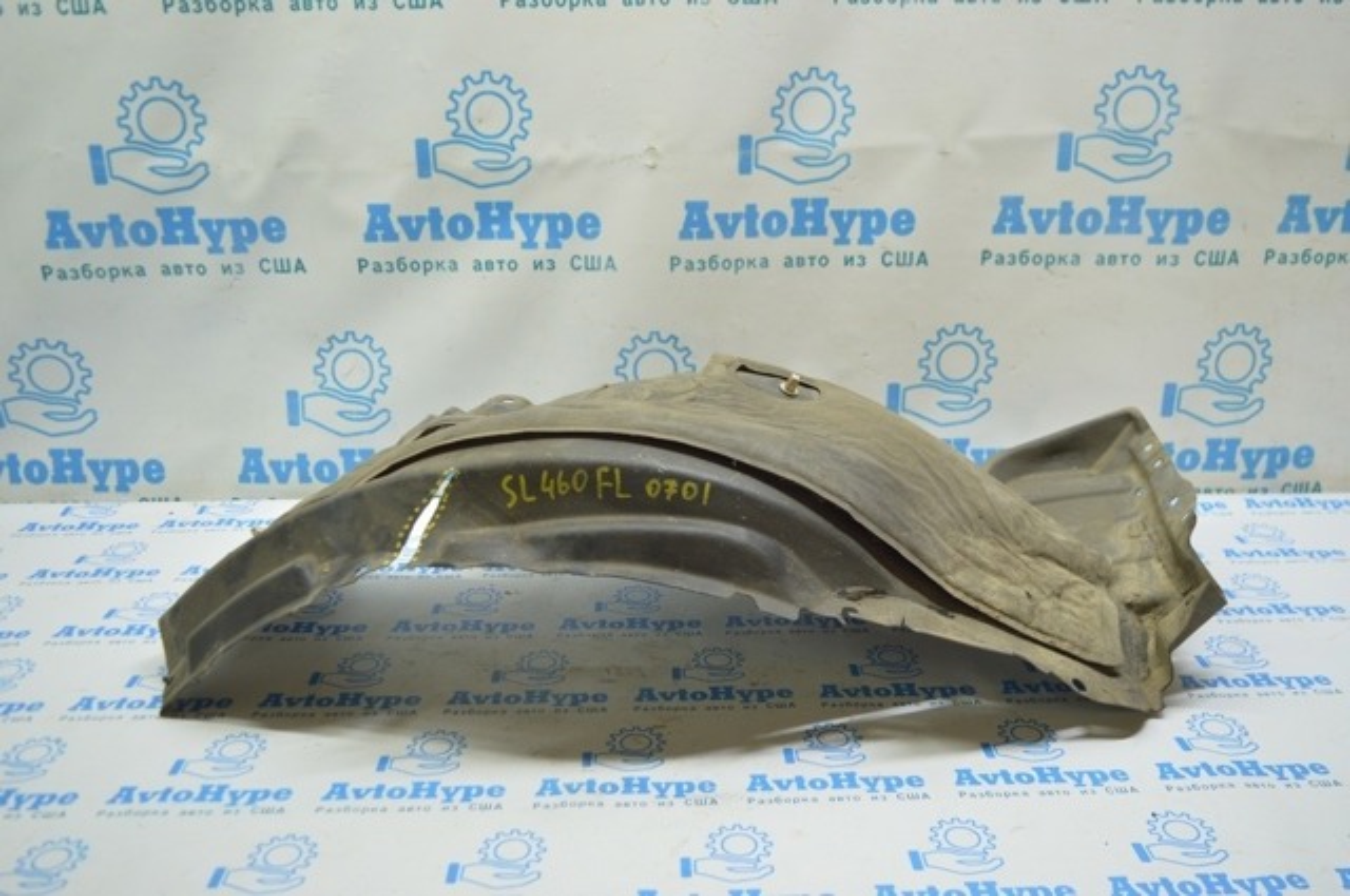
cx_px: 675
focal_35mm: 33
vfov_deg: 39.9
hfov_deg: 57.3
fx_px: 1236
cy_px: 448
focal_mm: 22
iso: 400
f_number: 3.8
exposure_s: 1/50
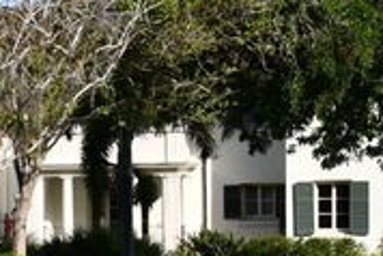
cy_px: 290
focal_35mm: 173
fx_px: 1842
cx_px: -99
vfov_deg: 7.9
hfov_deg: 11.6
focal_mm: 24
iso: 110
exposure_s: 1/250
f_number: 8
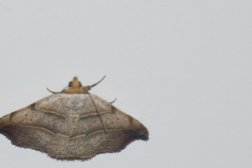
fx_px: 2372
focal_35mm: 339
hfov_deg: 6.1
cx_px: 52
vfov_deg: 4.0
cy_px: 133
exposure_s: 1/60
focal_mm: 140
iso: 320
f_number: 7.1
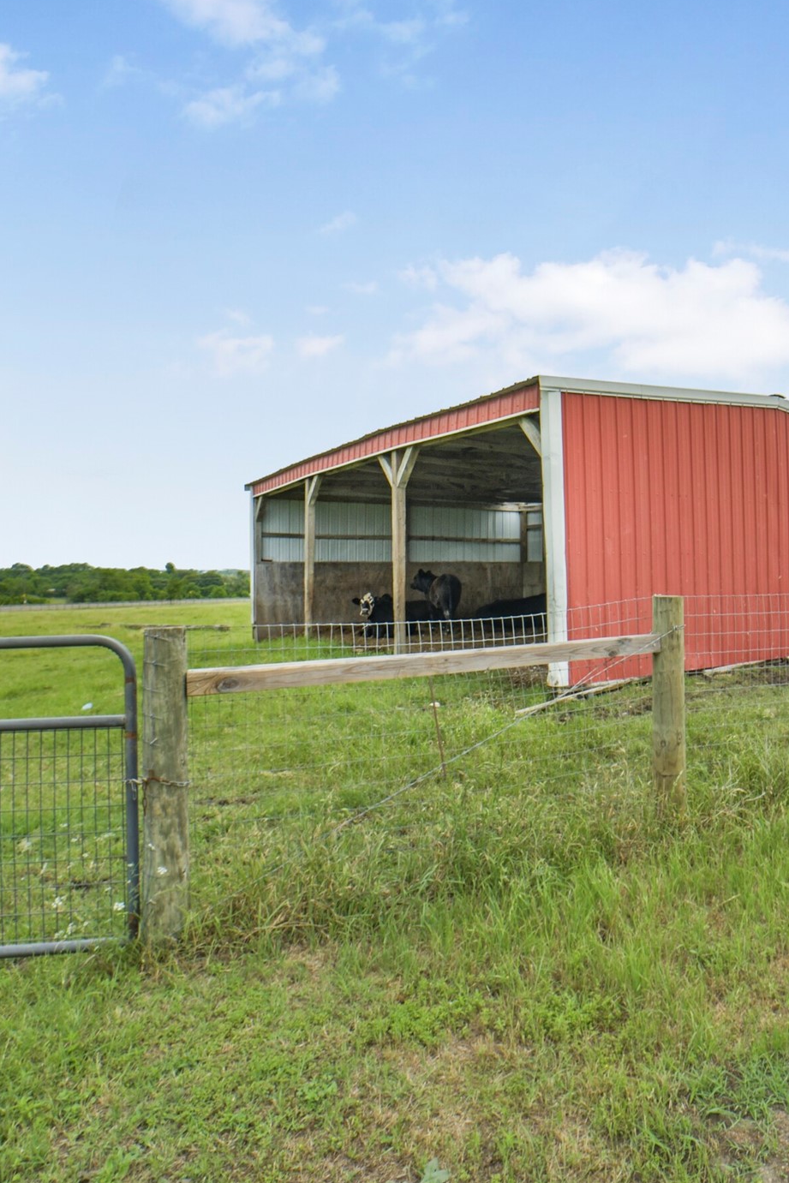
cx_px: 531
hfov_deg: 55.9
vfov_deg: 78.5
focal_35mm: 22
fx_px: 723
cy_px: 566
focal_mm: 14
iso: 500
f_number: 11
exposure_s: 1/500
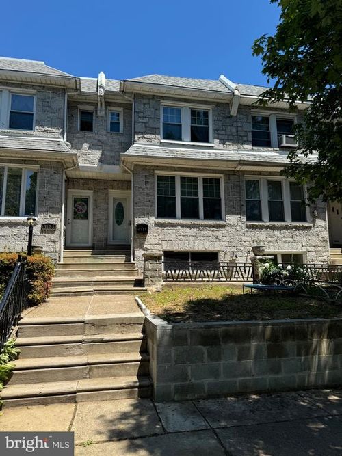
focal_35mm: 24
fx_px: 316
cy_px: 228
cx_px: 171
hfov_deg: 56.8
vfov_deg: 71.6
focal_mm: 6.76
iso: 80
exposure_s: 1/2959
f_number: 1.78
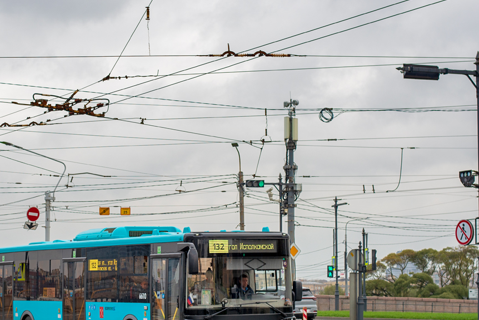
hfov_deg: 23.2
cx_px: 140
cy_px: 207
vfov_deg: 15.7
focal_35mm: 87
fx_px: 1158
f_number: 6.3
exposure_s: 1/400
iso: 160
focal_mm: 50
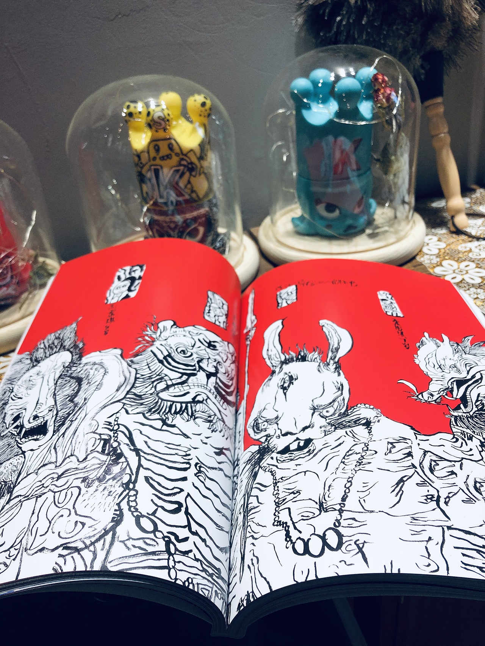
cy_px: 323
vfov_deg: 63.4
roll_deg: +6.2
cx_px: 242
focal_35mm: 28
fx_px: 523
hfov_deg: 49.7
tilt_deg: -31.2
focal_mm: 4
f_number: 1.8
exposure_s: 1/100
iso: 20
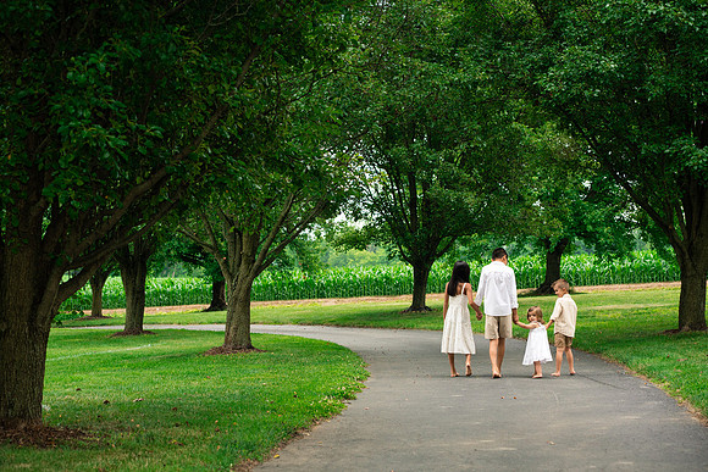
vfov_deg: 16.1
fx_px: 1672
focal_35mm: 85
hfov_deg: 23.9
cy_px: 236
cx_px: 354
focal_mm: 85
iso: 400
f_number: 5
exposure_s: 1/320
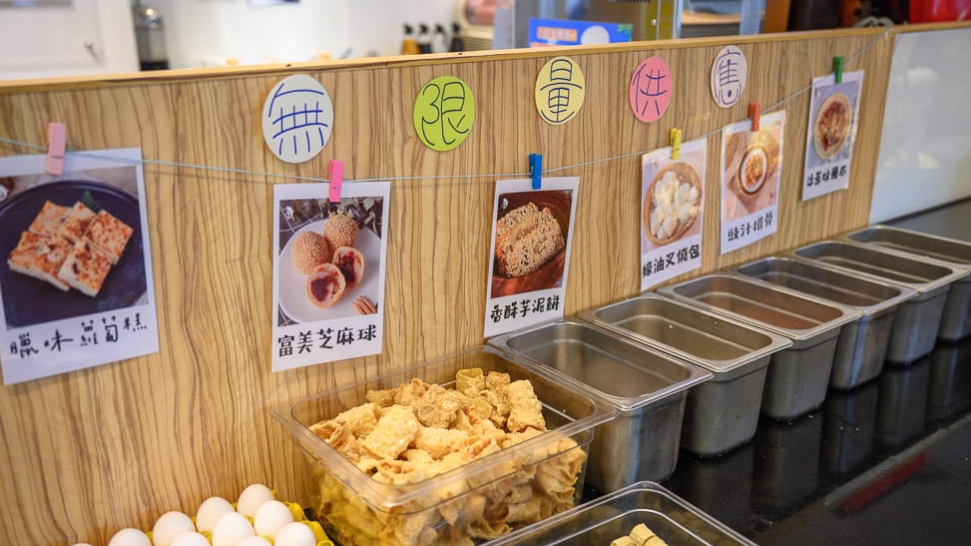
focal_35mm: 35
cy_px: 313
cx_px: 476
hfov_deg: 56.6
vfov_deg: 33.6
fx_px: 901
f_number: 2.8
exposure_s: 1/100
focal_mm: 32.5
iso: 1250
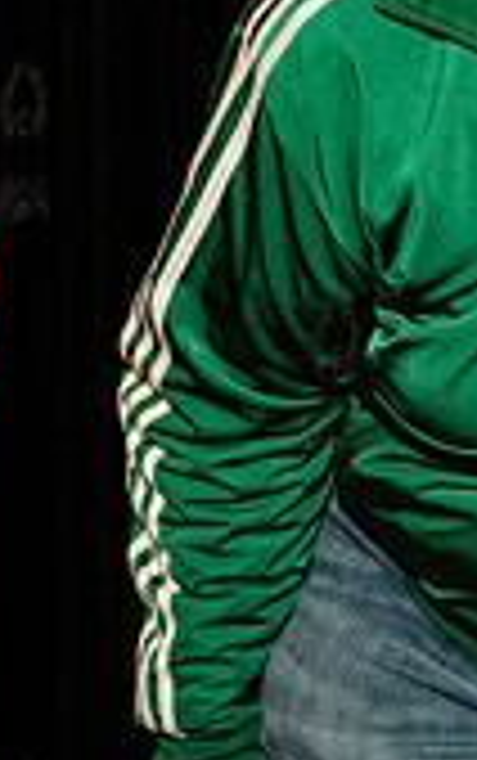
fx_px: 2490
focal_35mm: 120
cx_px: 933
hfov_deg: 10.2
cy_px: 136
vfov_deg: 17.2
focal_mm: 31
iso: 4000
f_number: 4
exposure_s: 1/160
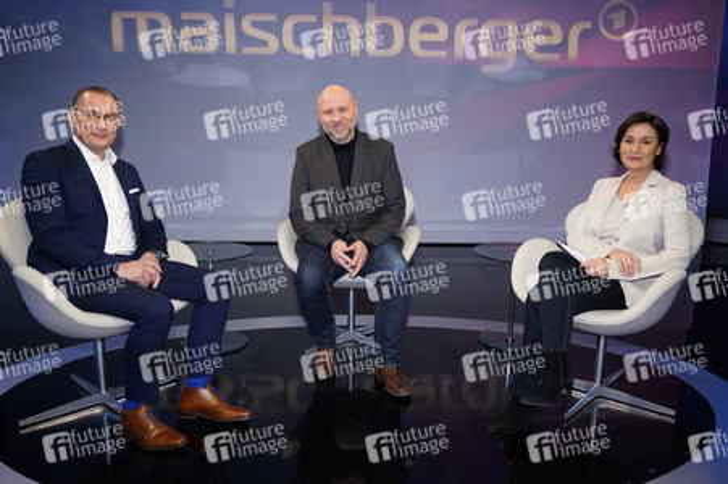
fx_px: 566
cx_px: 364
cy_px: 242
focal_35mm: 28
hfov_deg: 65.5
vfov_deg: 46.3
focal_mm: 28
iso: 2000
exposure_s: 1/125
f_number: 5
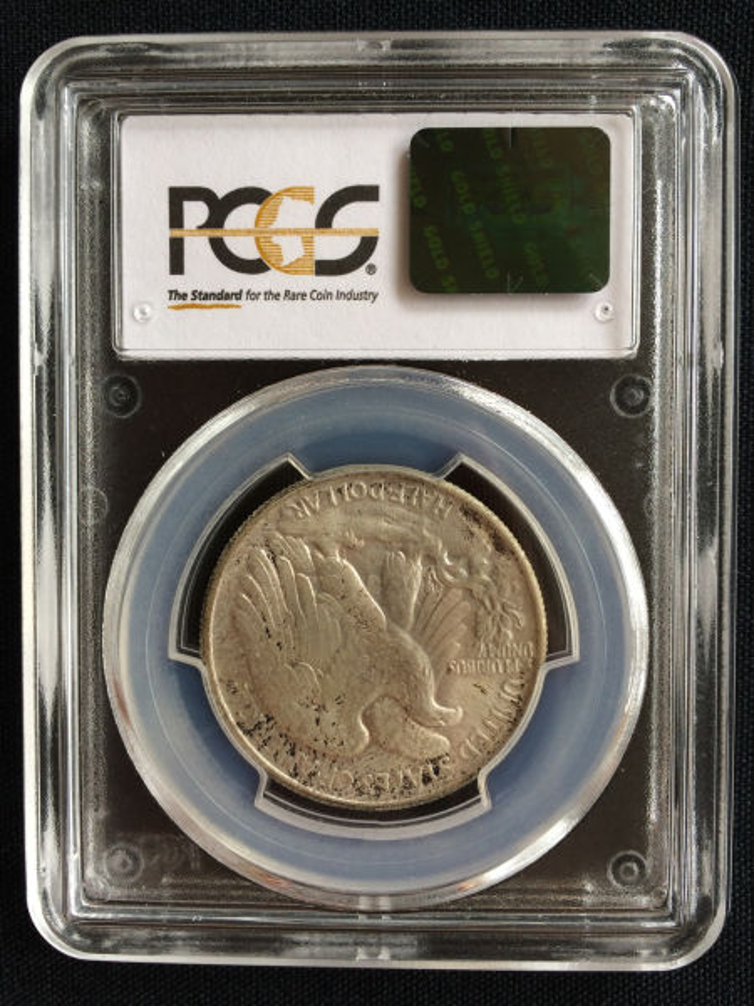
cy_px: 503
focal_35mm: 30
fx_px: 871
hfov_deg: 46.8
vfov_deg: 60.0
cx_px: 377
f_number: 2.2
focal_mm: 4.12
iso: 50
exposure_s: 1/60
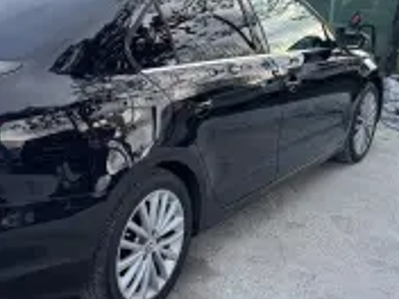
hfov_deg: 38.1
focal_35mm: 49
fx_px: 565
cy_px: 118
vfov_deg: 29.6
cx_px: 107
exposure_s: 1/121
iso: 200
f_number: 1.78
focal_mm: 6.76
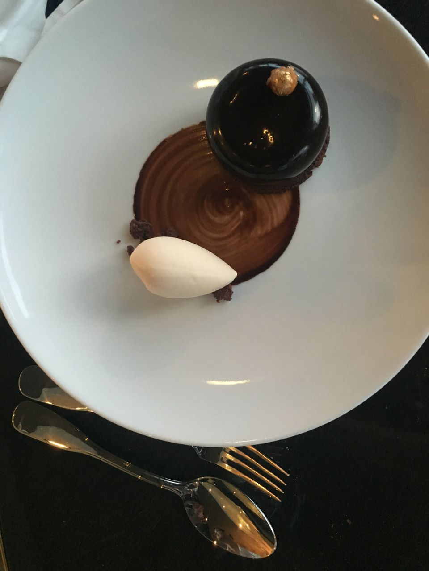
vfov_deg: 61.7
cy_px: 286
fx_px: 479
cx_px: 214
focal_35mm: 29
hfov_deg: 48.2
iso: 500
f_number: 2.2
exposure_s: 1/17
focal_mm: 4.15
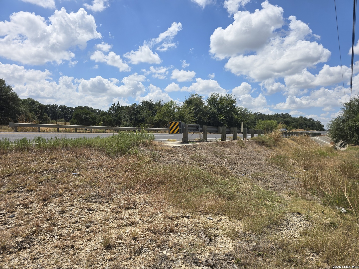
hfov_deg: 73.9
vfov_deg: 58.9
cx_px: 180
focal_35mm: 23
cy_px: 134
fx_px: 239
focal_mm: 6.3
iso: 12
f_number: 1.7
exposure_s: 1/1222
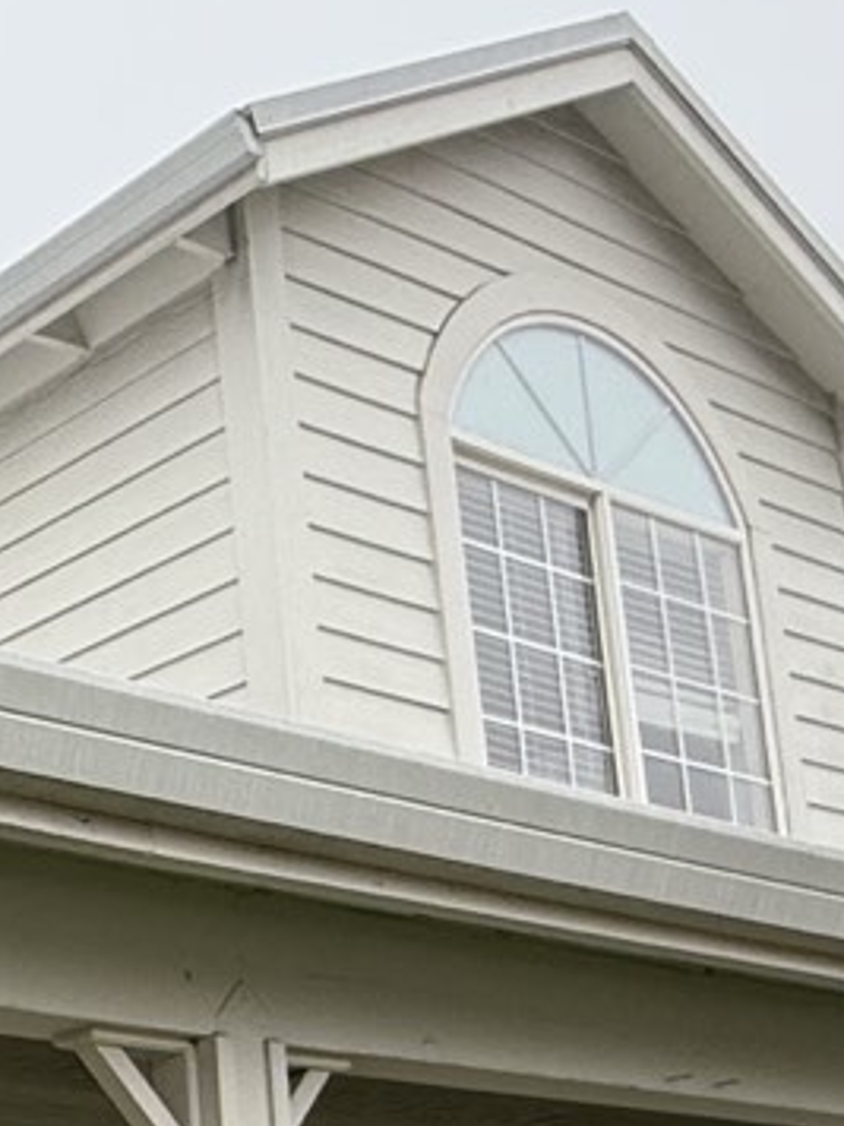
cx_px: -686
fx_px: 2048
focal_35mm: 63
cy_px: 1145
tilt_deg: +9.2
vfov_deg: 28.7
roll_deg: -0.2
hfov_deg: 18.2
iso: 64
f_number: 2.2
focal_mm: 2.22
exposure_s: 1/121
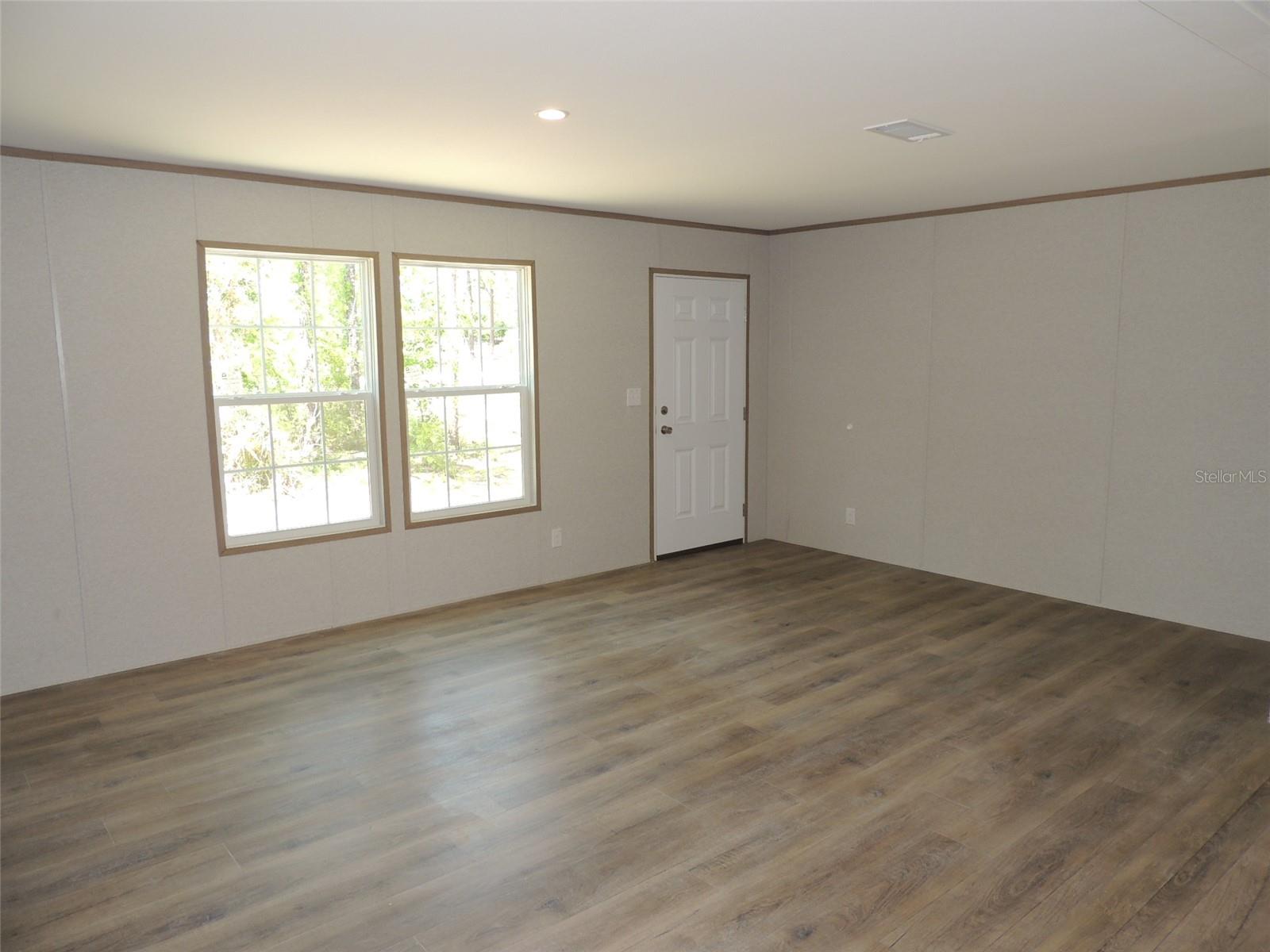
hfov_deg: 71.6
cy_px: 476
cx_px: 635
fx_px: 881
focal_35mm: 24
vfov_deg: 56.8
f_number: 3
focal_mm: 4.3
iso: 100
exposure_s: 1/50
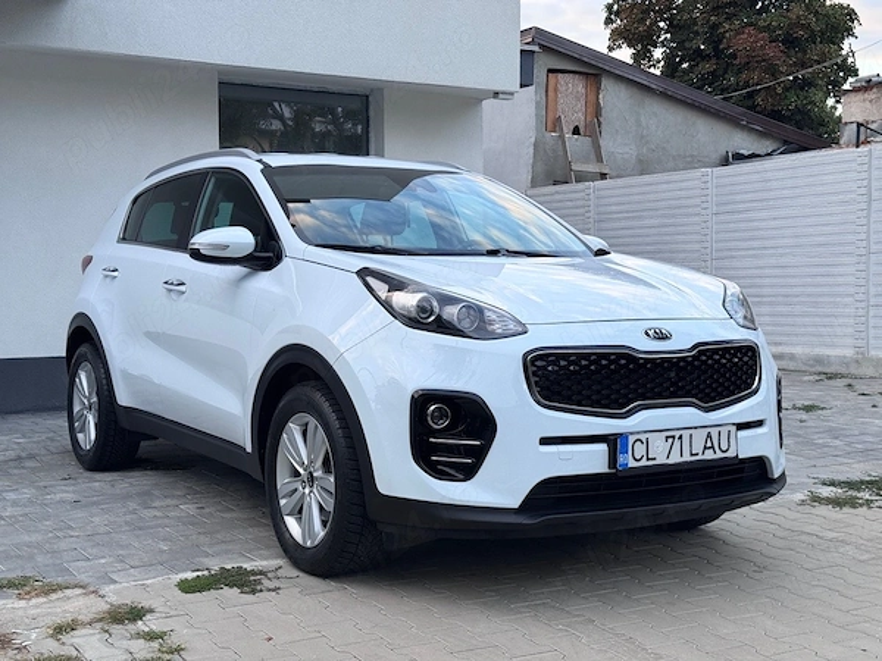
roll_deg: +0.2
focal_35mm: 48
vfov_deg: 30.3
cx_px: 441
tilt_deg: -2.0
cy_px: 330
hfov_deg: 39.7
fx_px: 1223
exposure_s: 1/121
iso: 50
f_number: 1.78
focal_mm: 6.76
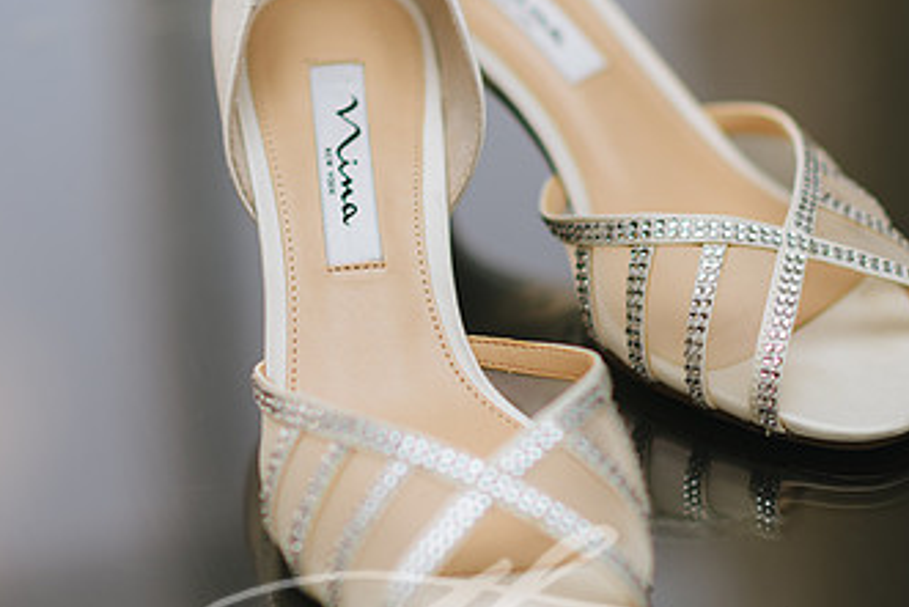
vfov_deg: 9.2
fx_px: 3764
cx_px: 459
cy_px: 369
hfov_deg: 13.8
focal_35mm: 149
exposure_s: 1/250
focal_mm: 85
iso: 31
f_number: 2
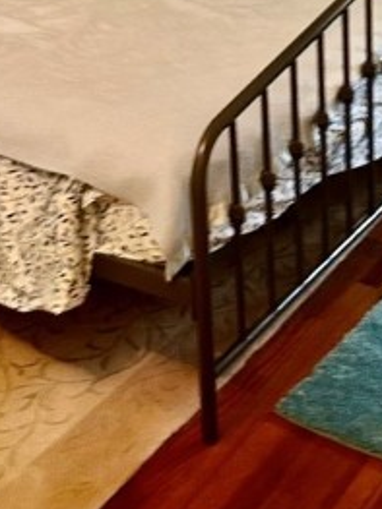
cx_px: 190
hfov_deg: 19.4
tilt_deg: -13.0
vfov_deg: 24.2
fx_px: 1119
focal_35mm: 76
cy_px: -29
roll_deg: +0.9
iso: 640
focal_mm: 5.7
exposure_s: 1/30
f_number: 1.5
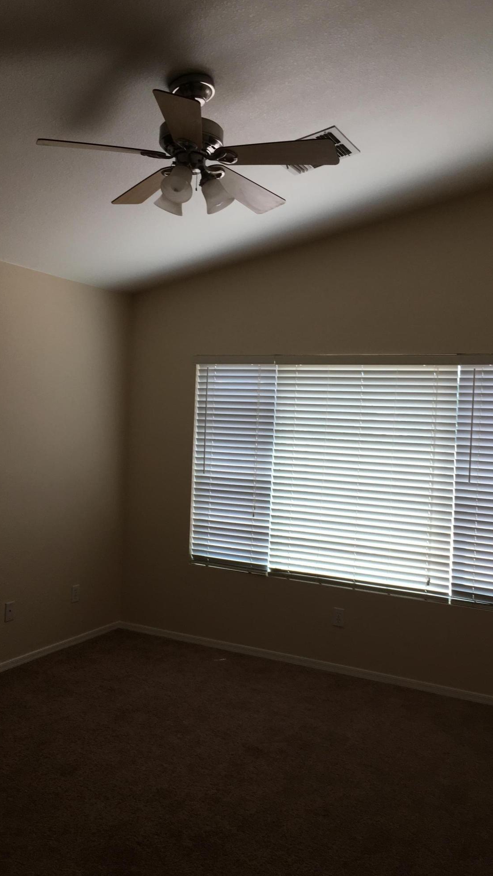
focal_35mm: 32
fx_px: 744
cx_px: 229
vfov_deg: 61.0
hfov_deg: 36.7
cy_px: 435
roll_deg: -1.6
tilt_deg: -0.7
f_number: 2.2
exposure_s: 1/120
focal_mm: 4.15
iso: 40
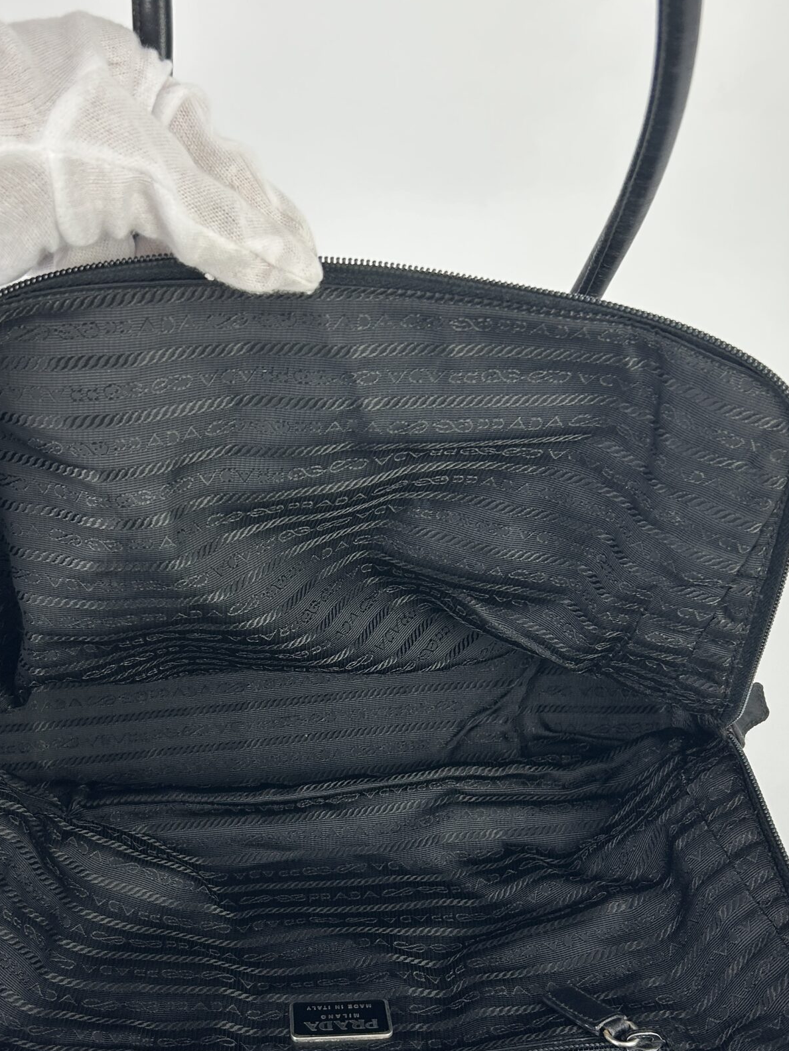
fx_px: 1276
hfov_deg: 34.3
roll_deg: +1.4
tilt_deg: -29.3
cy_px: 692
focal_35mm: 42
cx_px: 325
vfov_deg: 44.2
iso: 40
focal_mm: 5.7
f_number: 1.5
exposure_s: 1/100
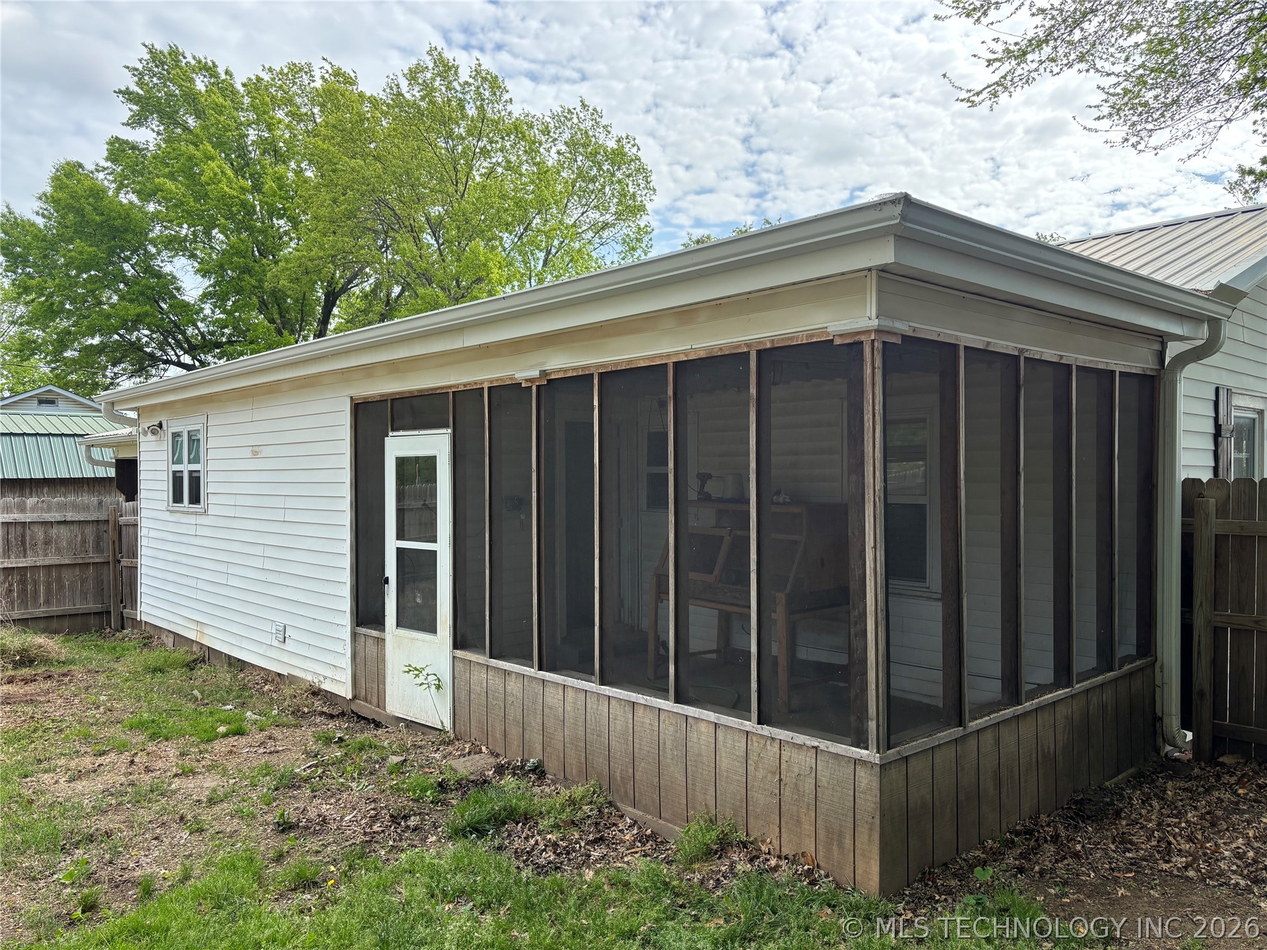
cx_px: 634
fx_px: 952
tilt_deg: -0.9
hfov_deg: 67.3
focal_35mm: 26
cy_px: 475
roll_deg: +0.4
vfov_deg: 53.1
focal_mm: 5.96
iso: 50
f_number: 1.6
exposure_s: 1/927
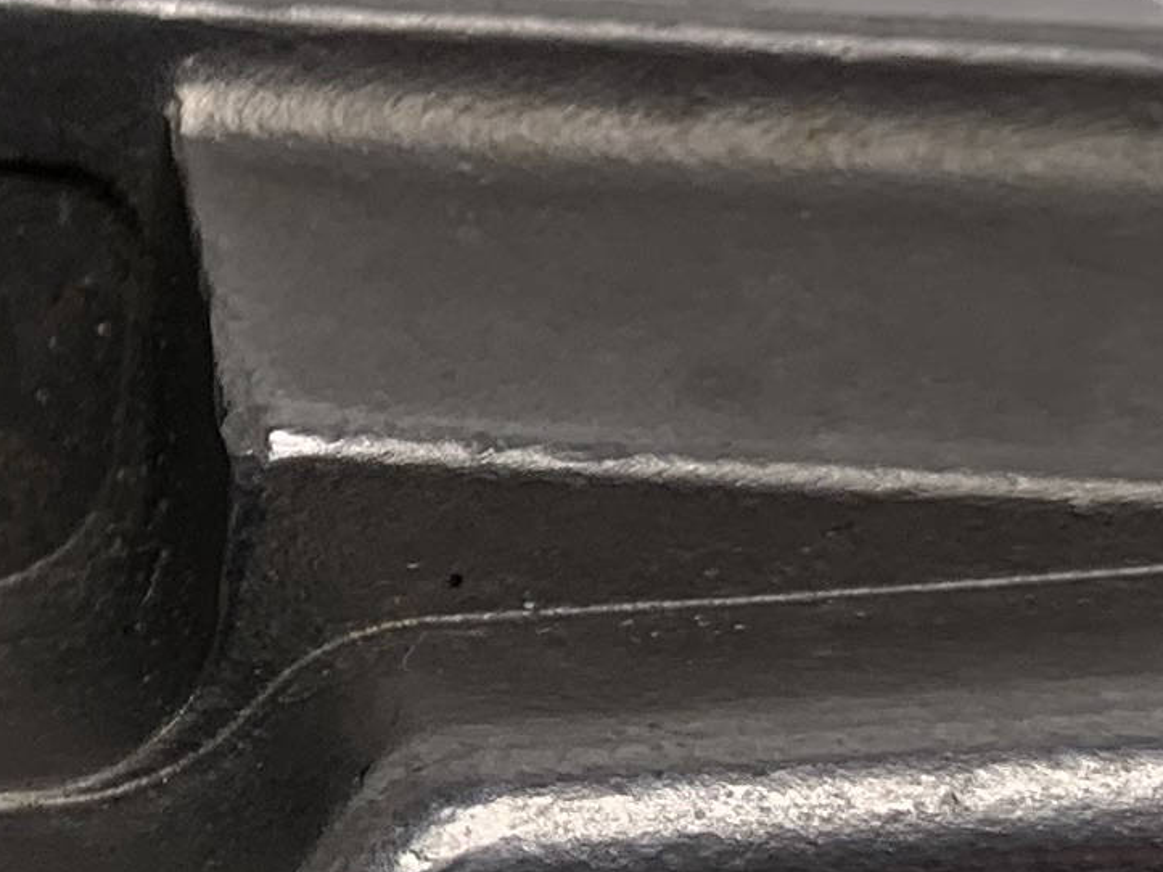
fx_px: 4871
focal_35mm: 145
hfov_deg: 12.3
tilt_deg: -52.3
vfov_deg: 10.2
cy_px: 233
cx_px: -996
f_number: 1.8
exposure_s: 1/186
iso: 25
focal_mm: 4.25
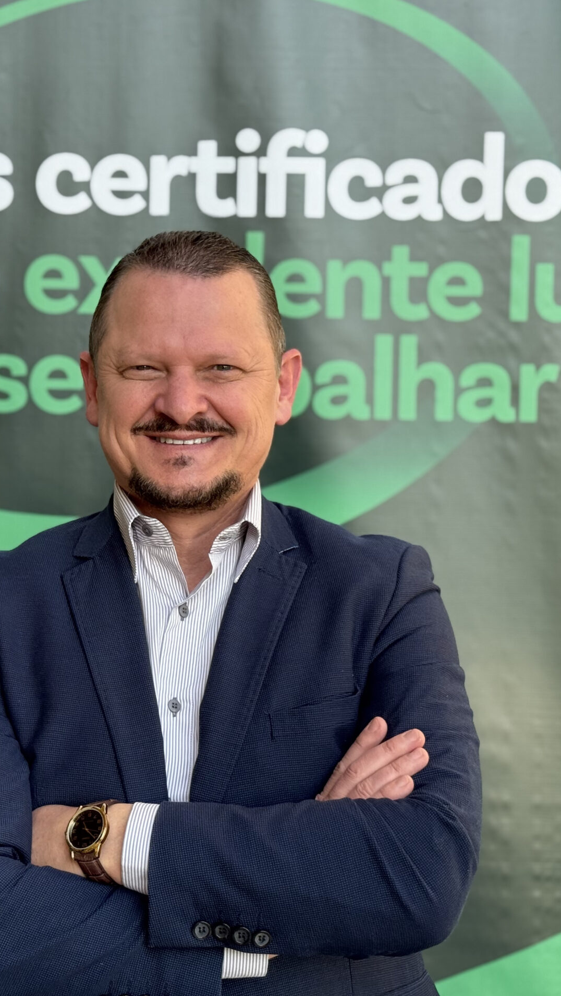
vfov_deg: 30.1
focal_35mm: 70
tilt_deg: -0.1
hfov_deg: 17.2
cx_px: 151
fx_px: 1851
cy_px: 496
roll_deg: -0.1
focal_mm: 6.76
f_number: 1.78
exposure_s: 1/452
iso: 80
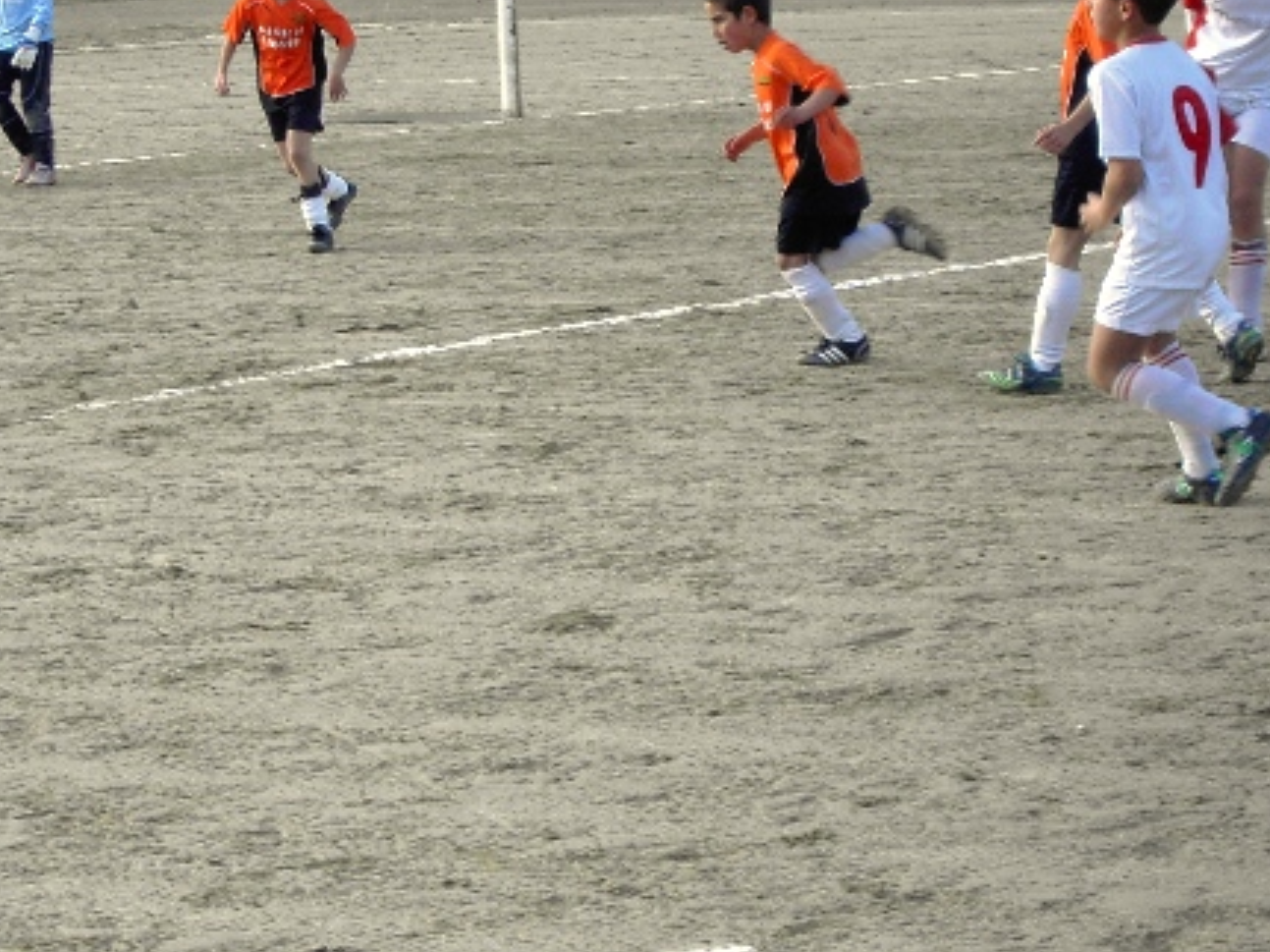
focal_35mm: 156
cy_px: 330
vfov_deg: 9.5
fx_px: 5722
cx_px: 471
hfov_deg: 12.7
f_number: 6.7
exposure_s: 1/125
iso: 100
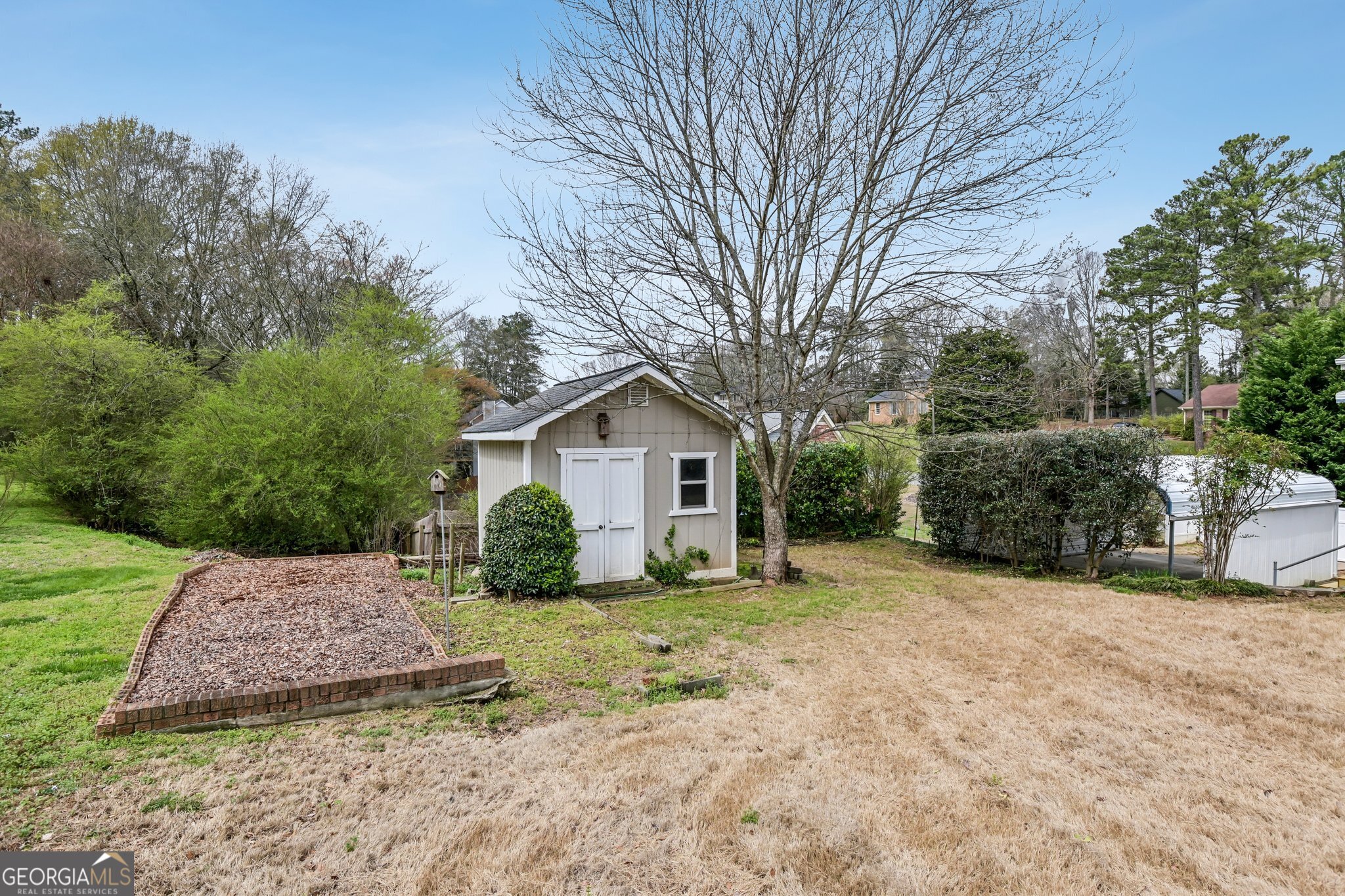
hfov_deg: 86.9
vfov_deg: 64.5
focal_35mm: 19
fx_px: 710
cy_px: 448
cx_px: 672
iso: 200
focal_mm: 19
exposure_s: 1/500
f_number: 8
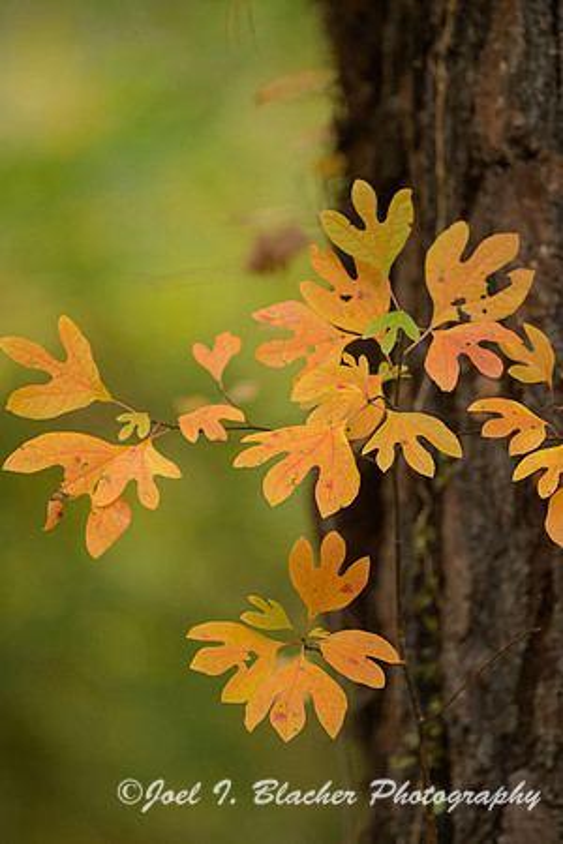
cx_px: 282
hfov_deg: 2.7
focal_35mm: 500
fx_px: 11728
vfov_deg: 4.1
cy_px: 422
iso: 1250
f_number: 5.6
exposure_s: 1/1000
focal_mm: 500
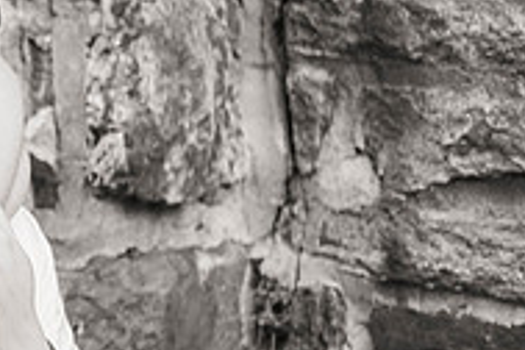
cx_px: -228
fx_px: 4025
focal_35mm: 276
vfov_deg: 5.0
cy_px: 62
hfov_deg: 7.4
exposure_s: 1/80
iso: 640
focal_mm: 90
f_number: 4
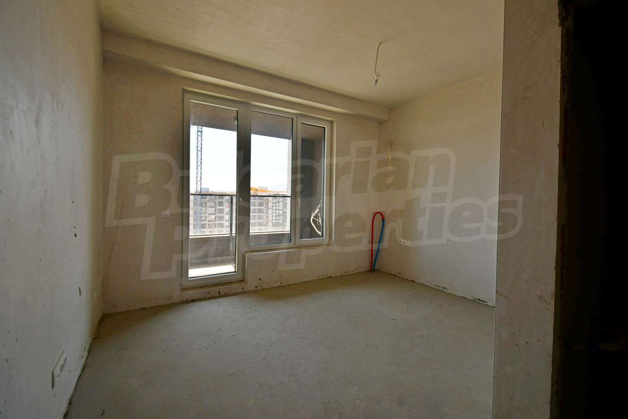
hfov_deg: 100.4
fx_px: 262
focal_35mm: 15
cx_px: 314
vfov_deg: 77.3
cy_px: 210
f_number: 5.6
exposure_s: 1/125
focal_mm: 10
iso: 100
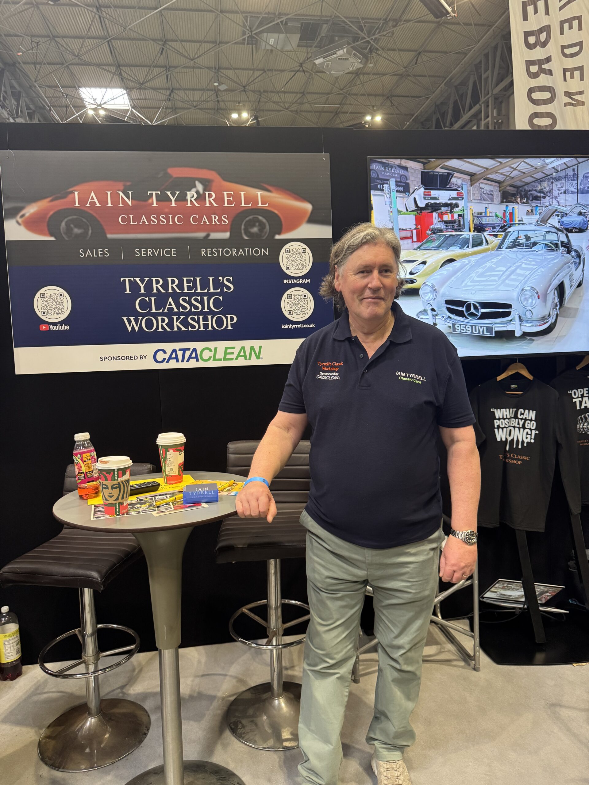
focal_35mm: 24
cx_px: 294
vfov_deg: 71.6
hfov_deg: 56.8
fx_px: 544
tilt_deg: -4.7
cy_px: 392
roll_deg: +1.8
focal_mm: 6.76
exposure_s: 1/60
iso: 320
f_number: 1.78
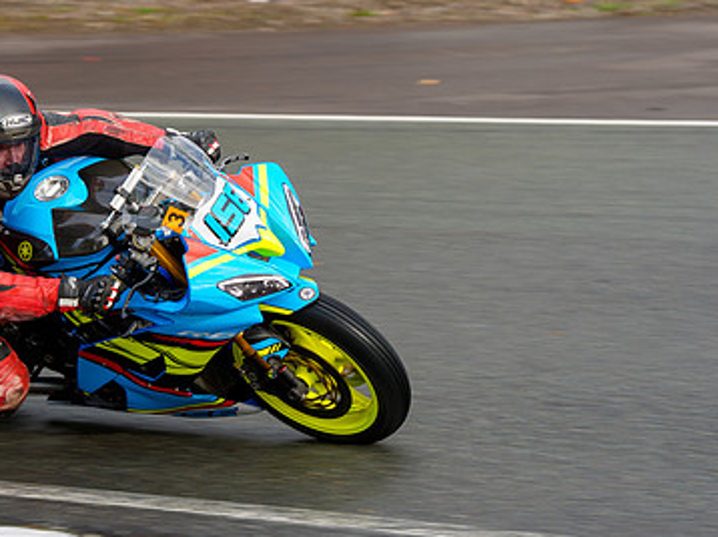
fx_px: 4042
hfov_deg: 10.1
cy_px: 259
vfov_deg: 7.6
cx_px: 168
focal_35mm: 195
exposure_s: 1/320
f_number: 7.1
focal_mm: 125
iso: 250
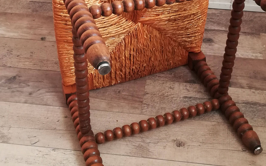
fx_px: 413
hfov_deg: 35.6
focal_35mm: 57
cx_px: 155
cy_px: 12
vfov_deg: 22.1
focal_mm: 3.83
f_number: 2.2
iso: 160
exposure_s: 1/33.3
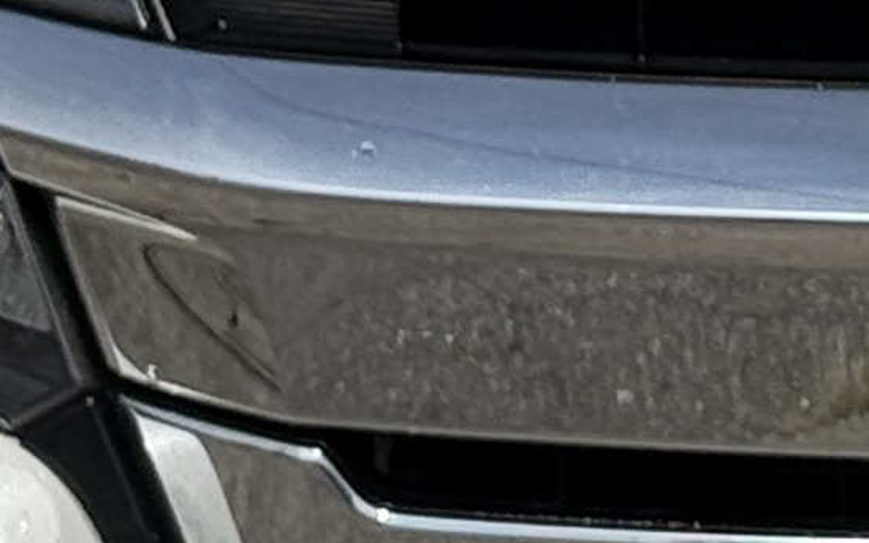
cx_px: 1288
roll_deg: -1.9
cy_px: -177
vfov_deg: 3.5
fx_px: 8857
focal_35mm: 374
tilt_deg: -9.1
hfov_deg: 5.6
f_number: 1.78
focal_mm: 6.76
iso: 64
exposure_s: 1/11364
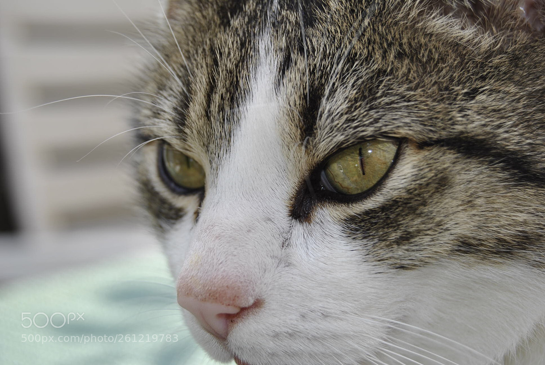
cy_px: 182
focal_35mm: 82
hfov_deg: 24.6
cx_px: 272
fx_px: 1250
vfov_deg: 16.6
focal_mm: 55
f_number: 5.6
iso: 100
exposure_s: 1/125
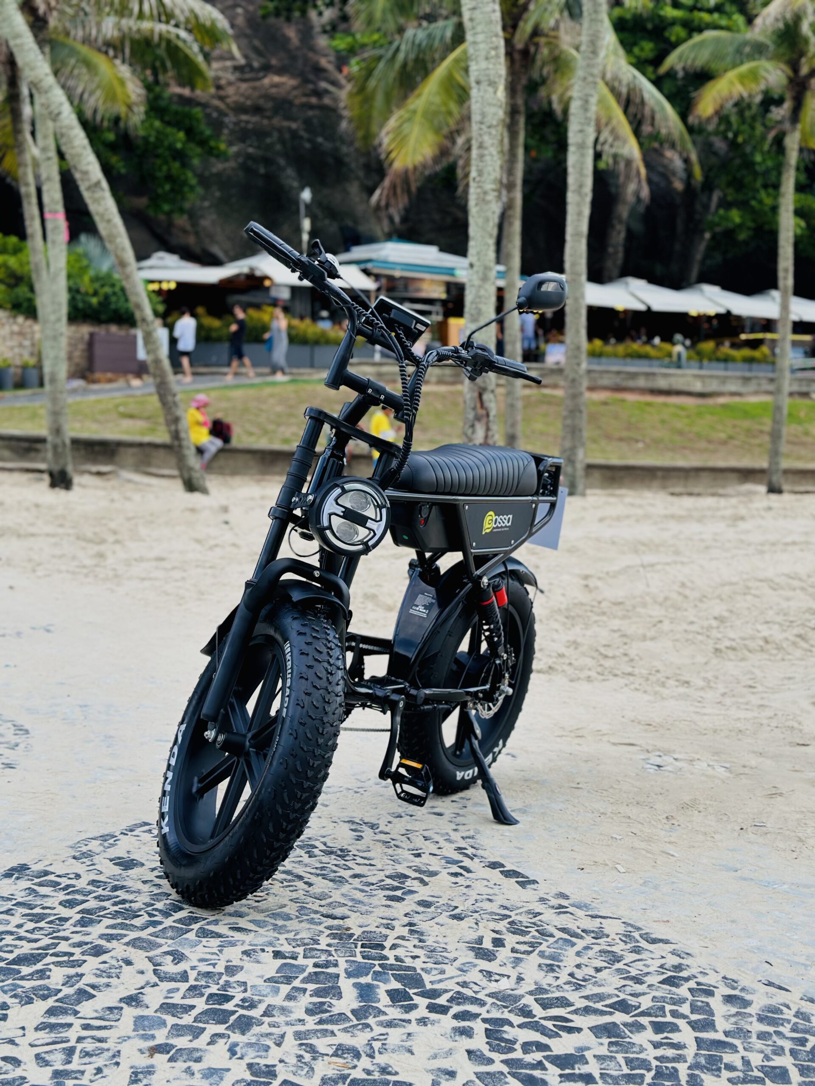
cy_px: 543
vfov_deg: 39.7
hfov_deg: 30.3
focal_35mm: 48
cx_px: 408
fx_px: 1507
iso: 80
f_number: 1.78
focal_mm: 6.86
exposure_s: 1/971
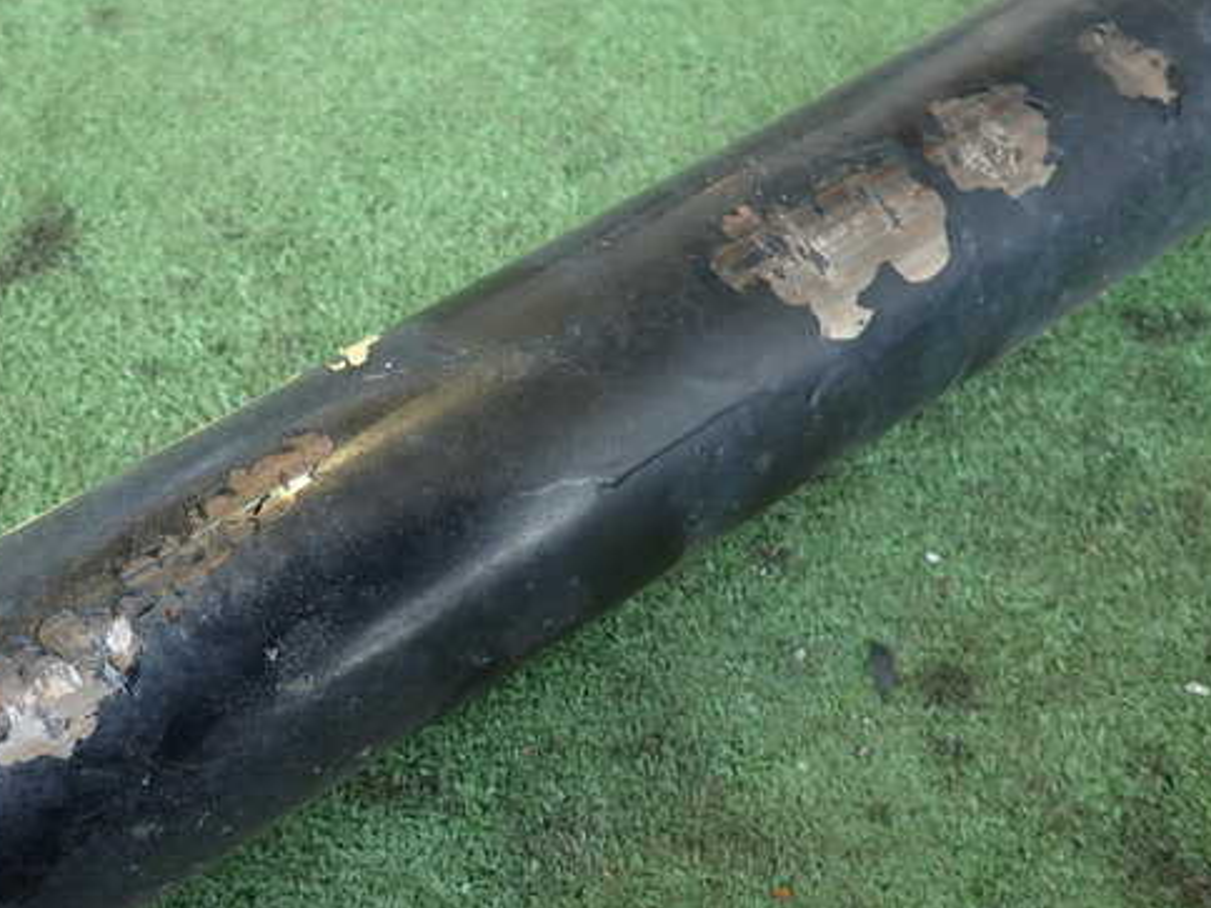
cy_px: 458
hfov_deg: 58.1
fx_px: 1084
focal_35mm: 31
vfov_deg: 45.4
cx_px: 513
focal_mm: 4.5
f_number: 2
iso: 160
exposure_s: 1/60
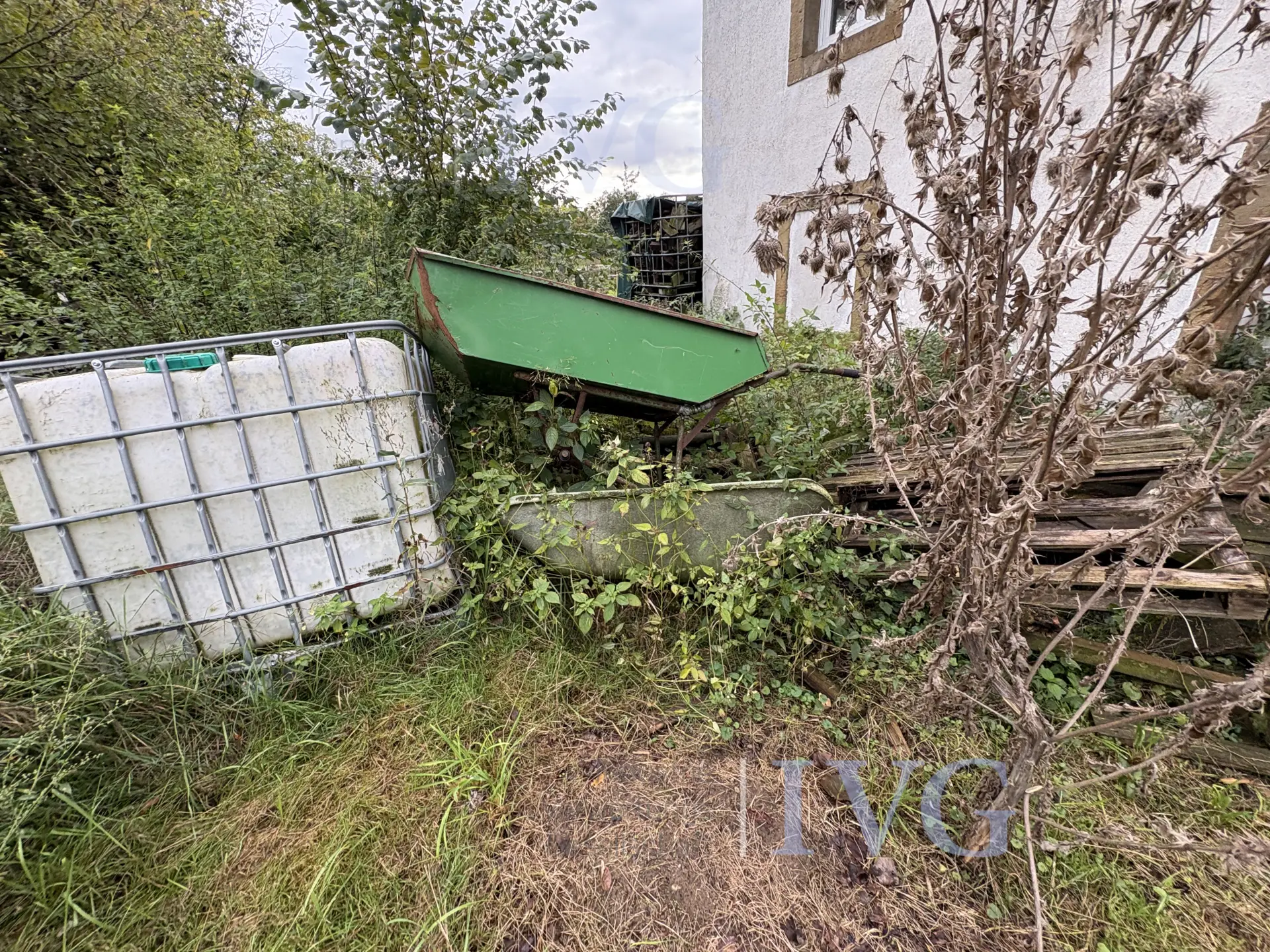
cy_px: 476
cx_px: 635
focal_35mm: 14
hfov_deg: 102.1
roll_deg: +4.9
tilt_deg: -22.5
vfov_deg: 85.7
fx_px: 514
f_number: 2.2
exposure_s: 1/116
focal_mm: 2.22
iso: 40
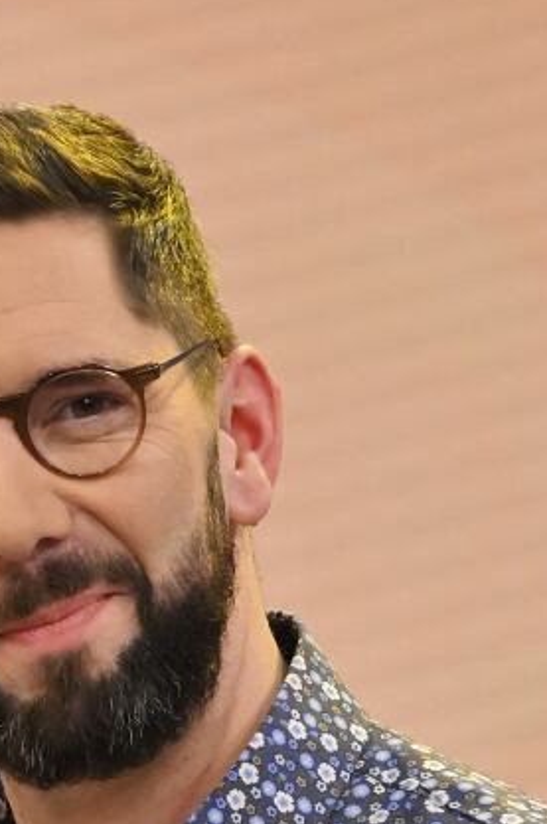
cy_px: 1358
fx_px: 5735
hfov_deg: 5.4
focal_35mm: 251
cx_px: -156
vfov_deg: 8.0
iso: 4000
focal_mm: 58
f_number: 5.6
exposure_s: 1/400
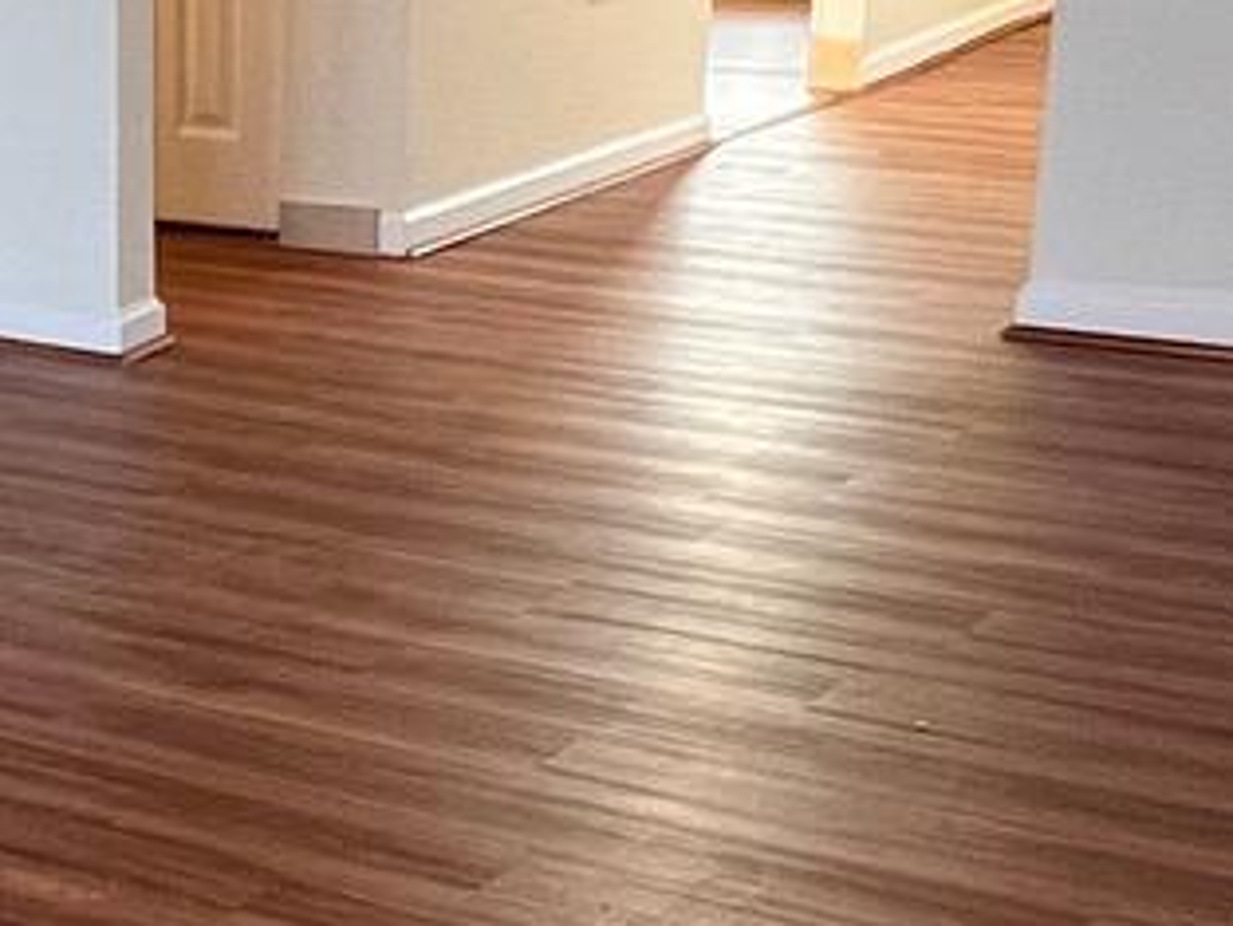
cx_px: -256
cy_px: 619
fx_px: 3029
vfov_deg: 17.3
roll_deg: +2.3
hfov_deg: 21.3
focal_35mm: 85
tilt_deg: -18.9
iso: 200
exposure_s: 1/120
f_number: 1.8
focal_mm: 1.57
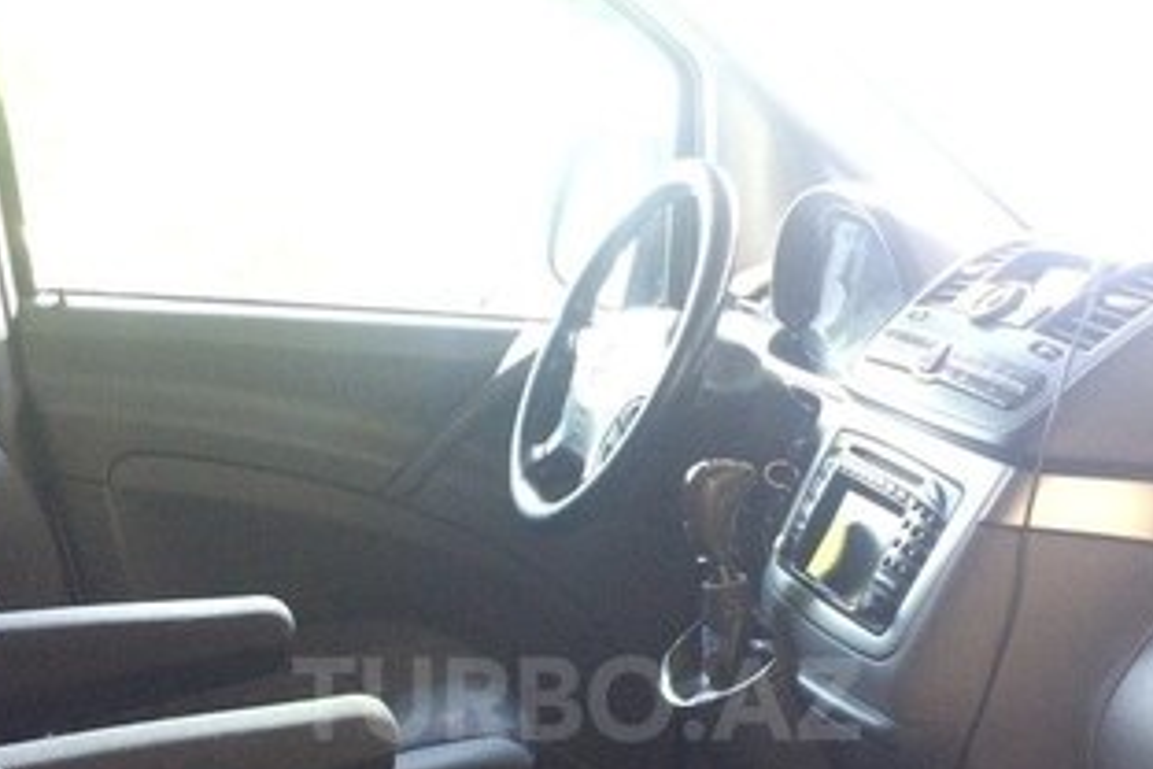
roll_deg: -0.1
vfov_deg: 27.1
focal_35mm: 48
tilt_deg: -24.5
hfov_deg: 41.1
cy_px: 699
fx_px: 1537
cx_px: 576
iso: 320
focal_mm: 4.15
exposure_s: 1/25
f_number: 2.2
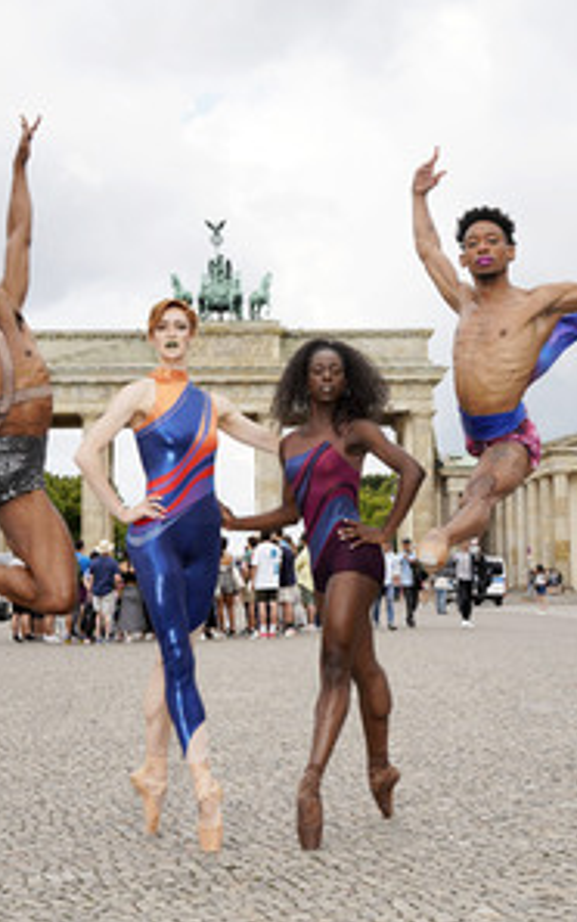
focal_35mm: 51
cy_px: 459
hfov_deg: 25.3
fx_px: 1281
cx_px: 234
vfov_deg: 39.6
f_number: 7.1
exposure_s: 1/160
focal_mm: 33
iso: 100
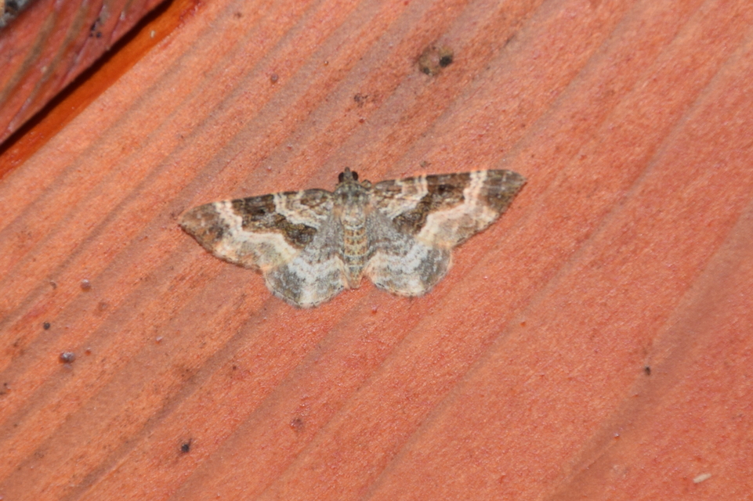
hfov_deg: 10.6
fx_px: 4077
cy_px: 250
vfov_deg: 7.0
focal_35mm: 195
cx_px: 376
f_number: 7.1
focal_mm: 130
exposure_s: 1/60
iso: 320
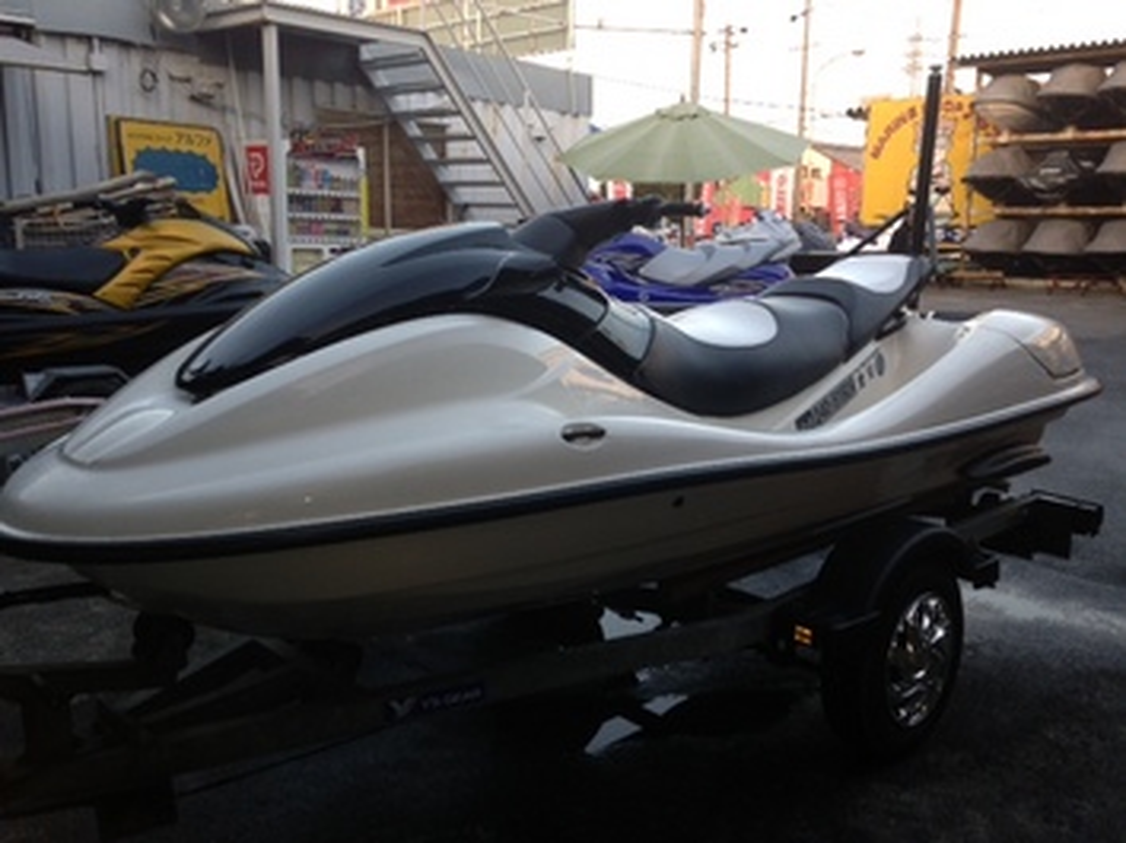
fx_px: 1073
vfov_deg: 42.9
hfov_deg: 55.4
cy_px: 422
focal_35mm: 33
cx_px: 563
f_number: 2.4
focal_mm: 4.13
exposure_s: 1/120
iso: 80
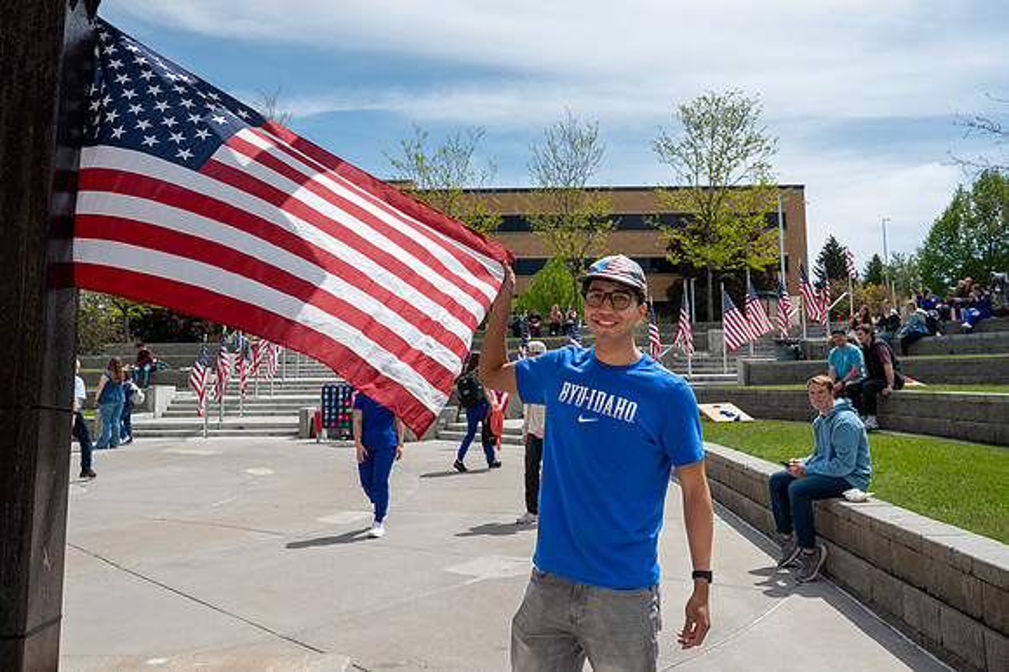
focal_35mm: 32
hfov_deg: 59.4
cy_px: 251
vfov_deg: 41.2
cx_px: 506
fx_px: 885
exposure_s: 1/1250
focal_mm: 24
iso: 180
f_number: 6.3
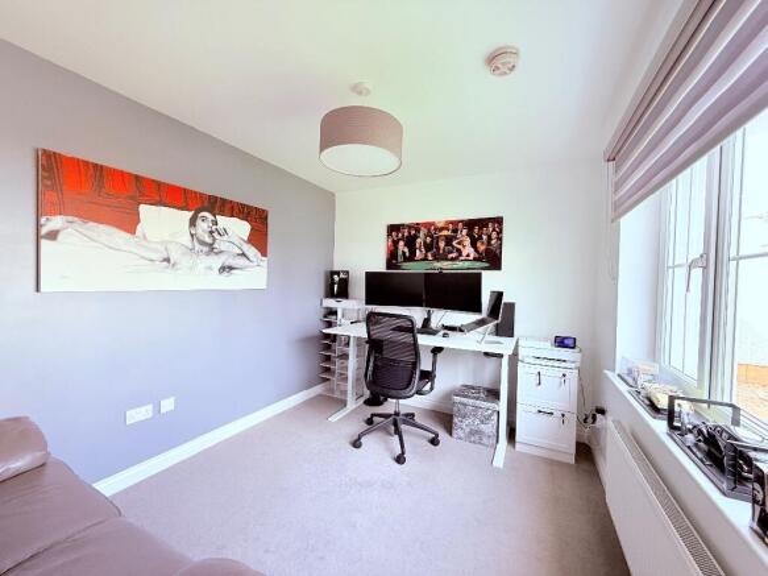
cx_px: 384
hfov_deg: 102.1
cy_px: 288
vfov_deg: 85.7
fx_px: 311
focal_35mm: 14
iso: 100
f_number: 2.2
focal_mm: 2.22
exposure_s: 1/99
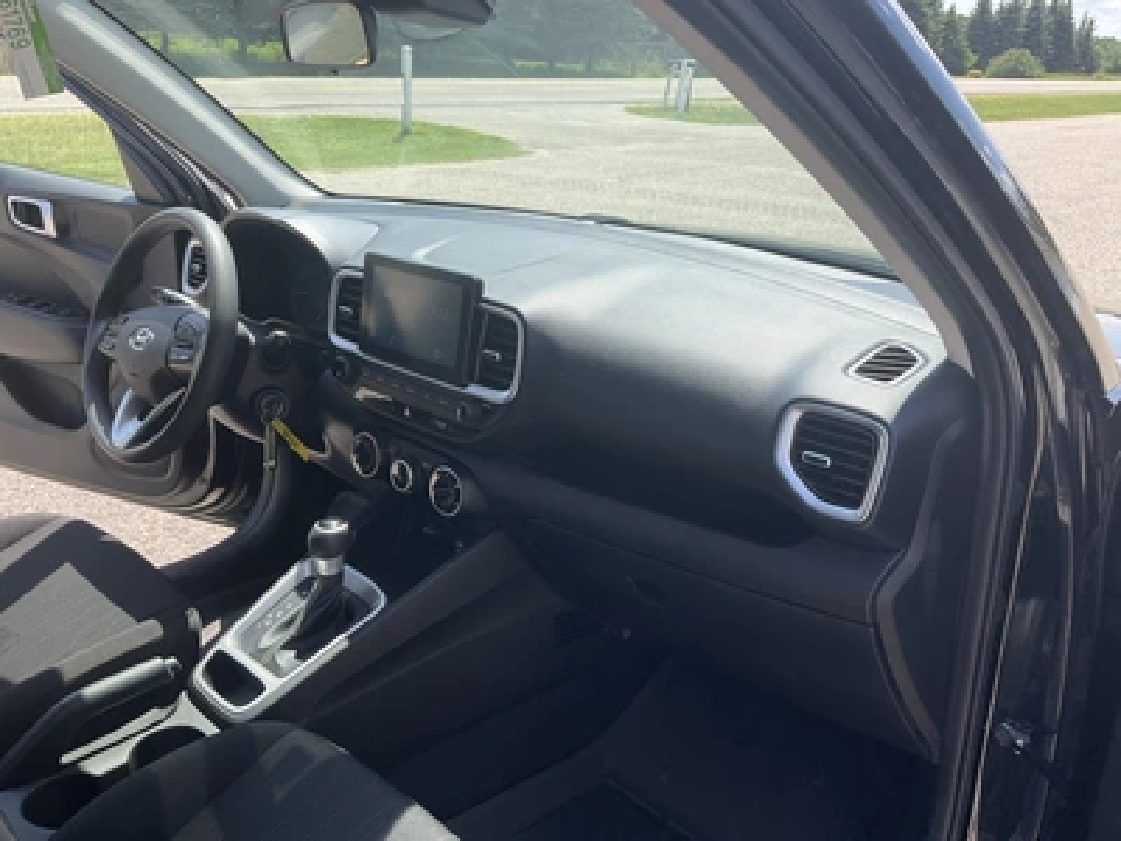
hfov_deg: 61.7
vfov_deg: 48.2
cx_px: 560
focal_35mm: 29
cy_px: 420
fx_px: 939
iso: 25
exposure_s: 1/568
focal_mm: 3
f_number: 1.8
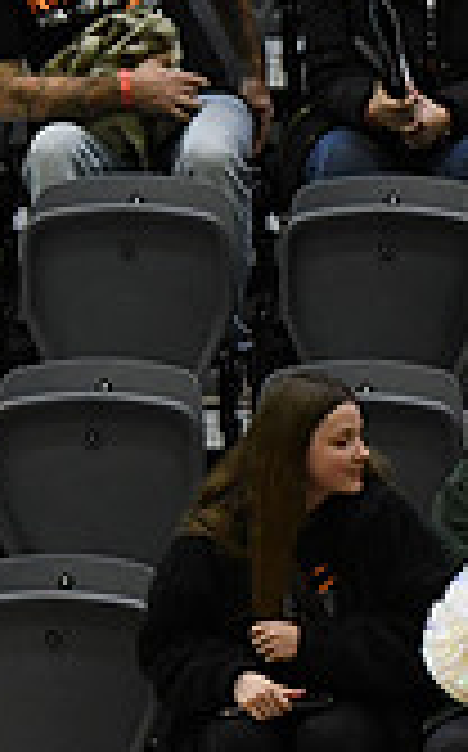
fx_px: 14670
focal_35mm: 717
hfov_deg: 1.8
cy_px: 745
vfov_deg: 2.9
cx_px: 1206
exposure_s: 1/500
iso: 4000
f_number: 4
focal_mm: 135
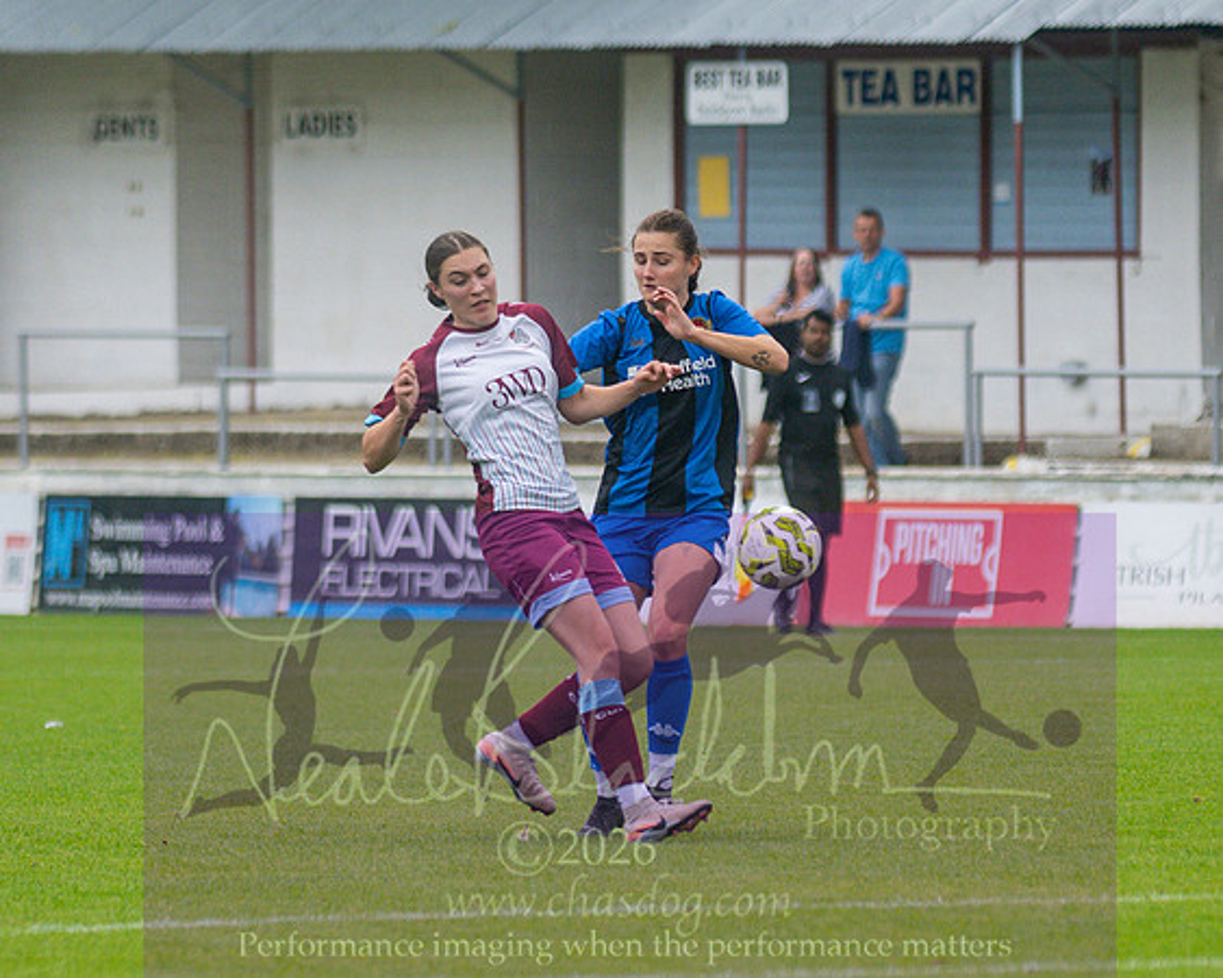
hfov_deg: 4.3
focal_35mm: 449
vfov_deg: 3.4
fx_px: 16230
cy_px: 722
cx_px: 577
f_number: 4
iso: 320
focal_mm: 155
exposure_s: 1/1250
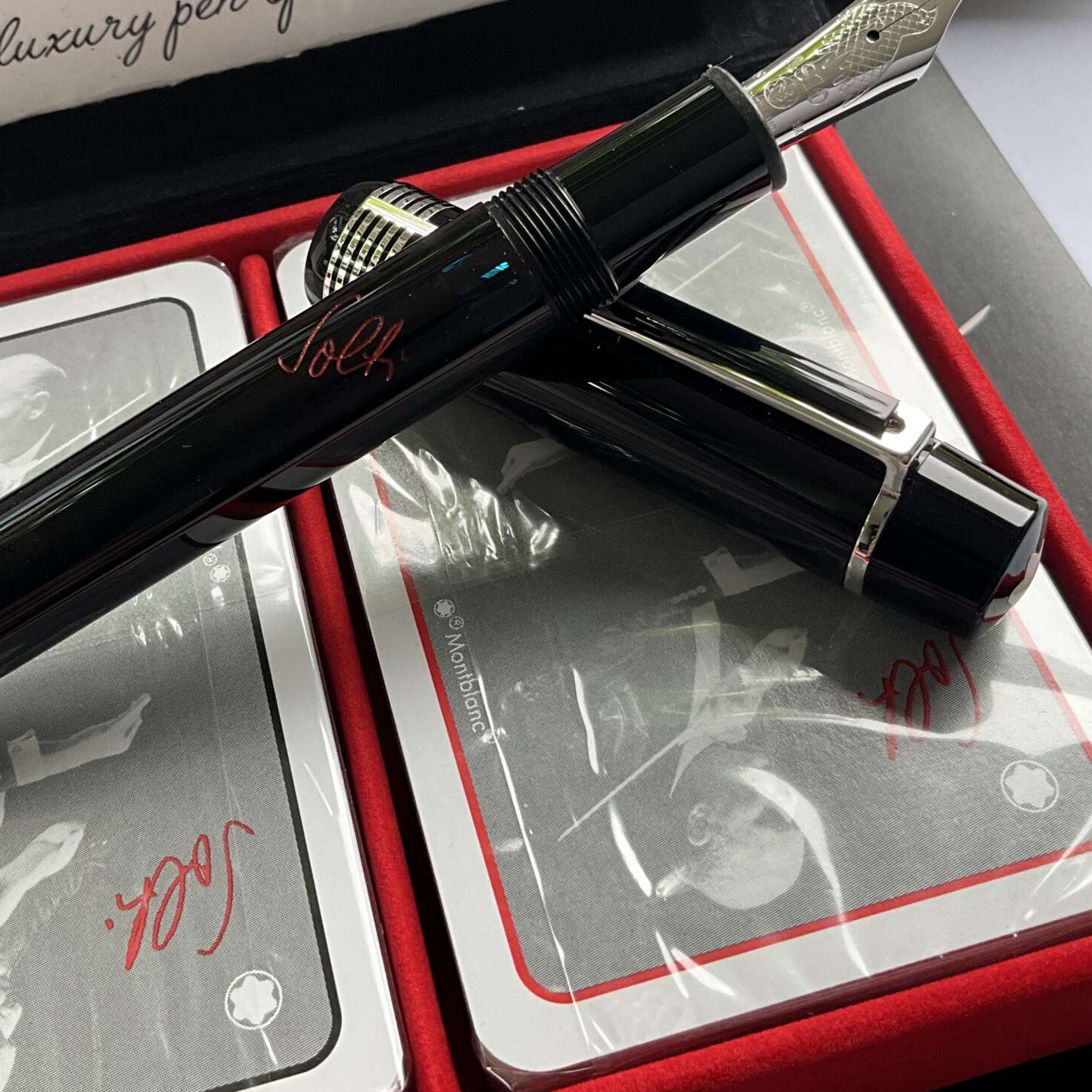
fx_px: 1606
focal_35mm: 45
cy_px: 403
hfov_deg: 37.4
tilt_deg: -52.8
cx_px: 428
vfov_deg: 37.3
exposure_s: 1/122
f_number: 1.8
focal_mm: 3
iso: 50
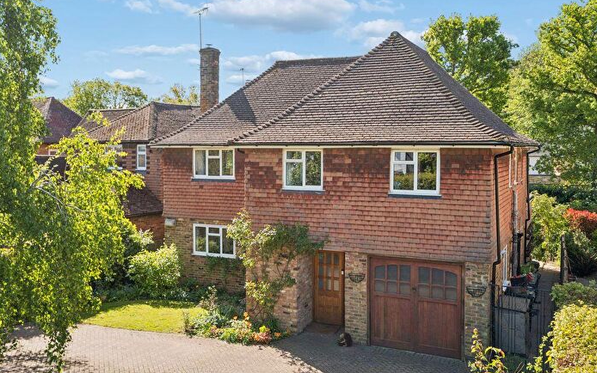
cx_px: 298
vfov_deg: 35.3
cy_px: 190
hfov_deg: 54.0
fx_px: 586
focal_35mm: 36
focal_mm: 35
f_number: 9
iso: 320
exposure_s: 1/200
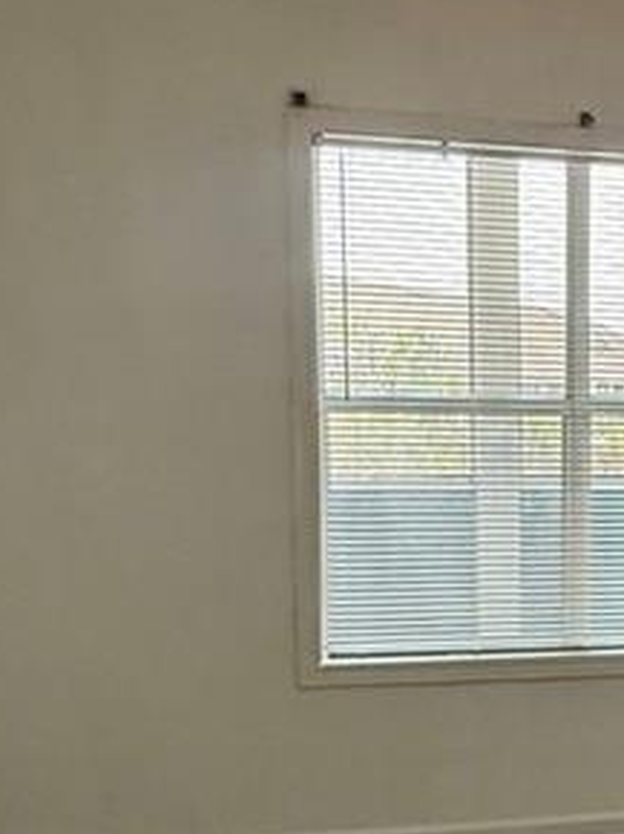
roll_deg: -0.4
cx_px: 679
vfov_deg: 32.6
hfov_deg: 23.7
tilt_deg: -8.4
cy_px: 630
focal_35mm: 58
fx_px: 1396
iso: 64
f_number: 2.2
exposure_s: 1/99
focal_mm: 2.22
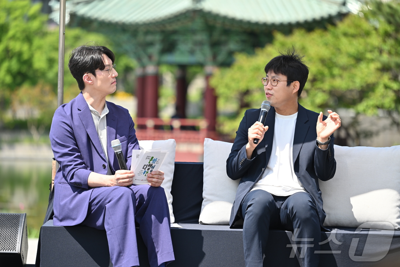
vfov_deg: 9.1
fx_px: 1666
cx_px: 200
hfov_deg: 13.7
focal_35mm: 150
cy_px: 134
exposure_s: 1/1000
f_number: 3.2
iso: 125
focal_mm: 150
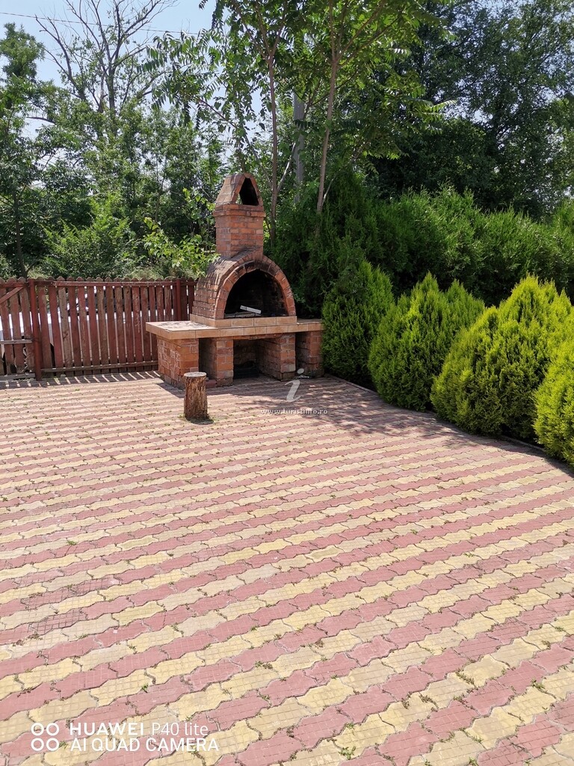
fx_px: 575
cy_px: 383
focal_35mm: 26
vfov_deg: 67.3
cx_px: 287
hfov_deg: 53.1
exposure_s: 1/1799
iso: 50
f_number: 1.8
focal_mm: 4.75
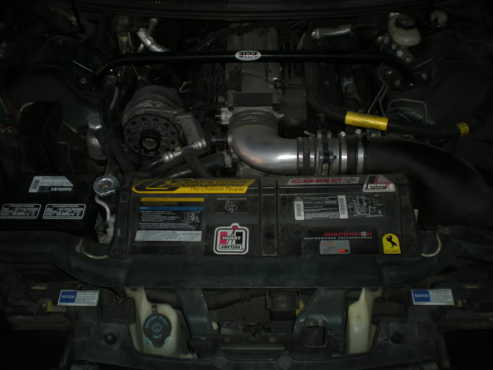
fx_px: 541
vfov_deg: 37.7
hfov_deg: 49.0
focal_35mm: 38
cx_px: 246
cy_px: 185
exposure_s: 1/30
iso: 64
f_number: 3.1
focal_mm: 6.3
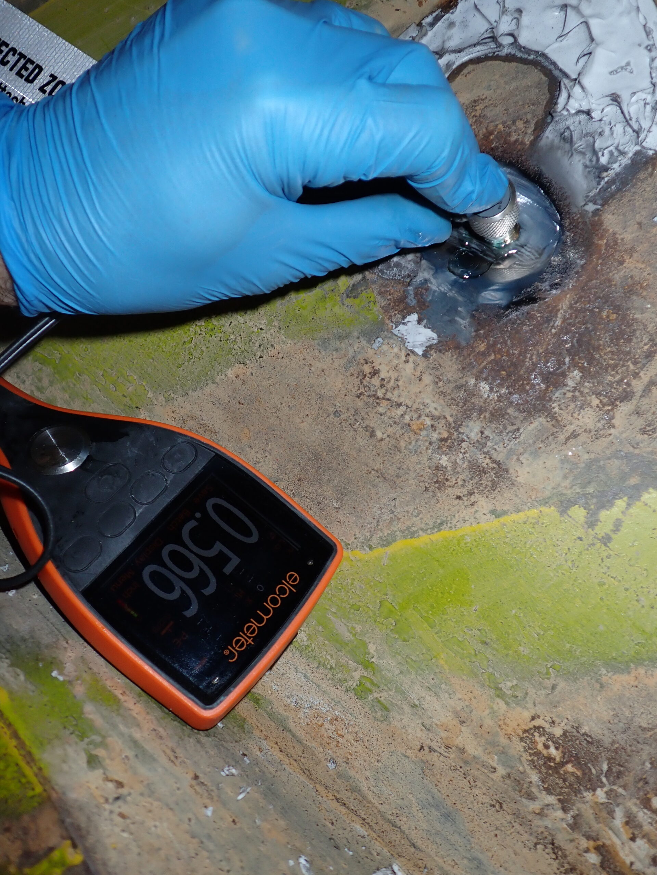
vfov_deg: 60.0
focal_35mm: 30
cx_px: 328
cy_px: 438
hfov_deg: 46.8
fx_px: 759
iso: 200
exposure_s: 1/30
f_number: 6.3
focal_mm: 5.4
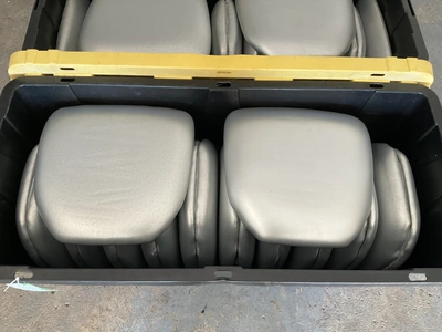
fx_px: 370
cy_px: 166
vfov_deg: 48.2
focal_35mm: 29
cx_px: 221
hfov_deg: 61.7
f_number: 1.8
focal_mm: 3
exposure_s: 1/60
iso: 50
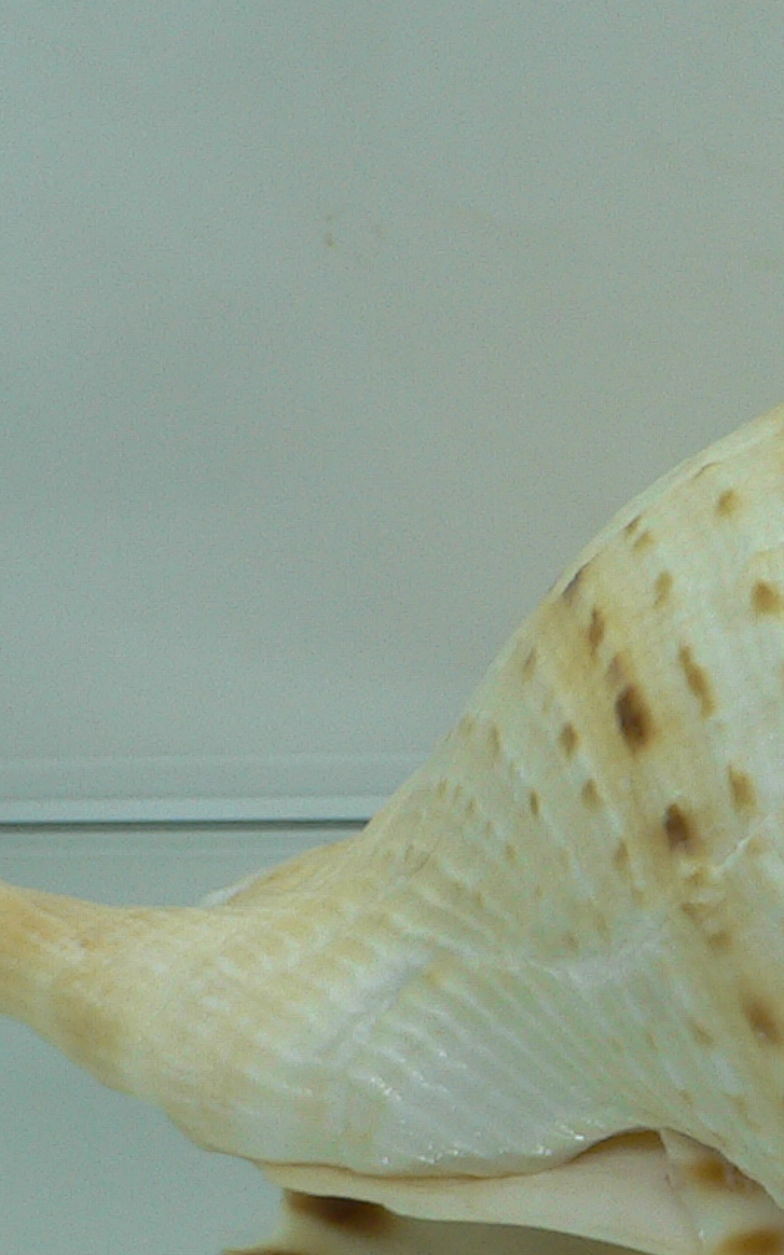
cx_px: 1251
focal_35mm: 88
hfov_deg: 13.8
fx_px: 3009
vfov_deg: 23.4
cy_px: 837
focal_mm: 4.6
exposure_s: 1/60
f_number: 2.8
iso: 80
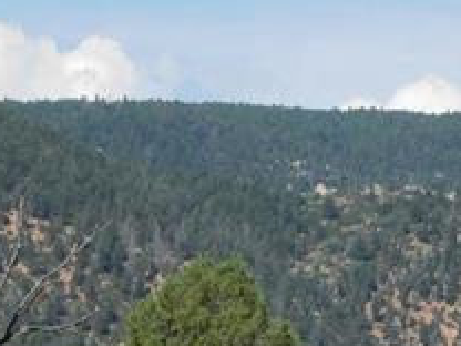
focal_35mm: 353
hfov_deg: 5.6
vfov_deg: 4.2
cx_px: 326
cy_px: 301
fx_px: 4701
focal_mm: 20.3
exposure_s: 1/1250
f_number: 9.6
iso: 800
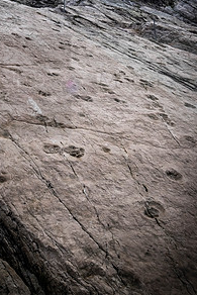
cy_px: 85
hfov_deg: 35.7
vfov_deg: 50.3
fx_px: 303
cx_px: 72
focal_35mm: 37
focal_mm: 15.9
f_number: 9
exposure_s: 1/250
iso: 200
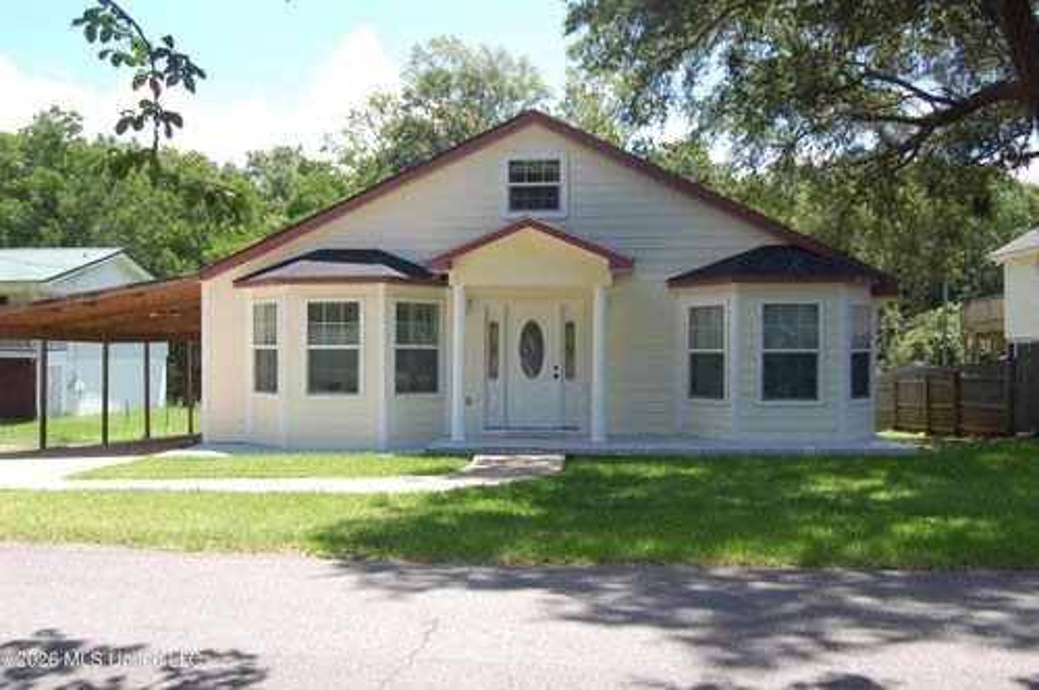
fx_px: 951
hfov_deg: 57.3
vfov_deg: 39.9
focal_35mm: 33
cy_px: 345
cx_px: 520
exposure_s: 1/200
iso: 200
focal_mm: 22
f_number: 7.1
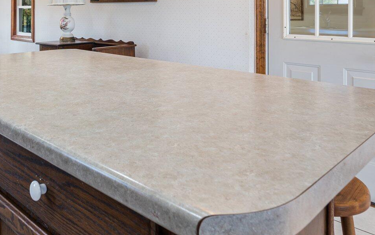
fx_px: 358
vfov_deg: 33.5
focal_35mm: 35
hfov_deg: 53.4
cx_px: 104
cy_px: 5
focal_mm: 16
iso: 64
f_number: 9
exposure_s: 1.6
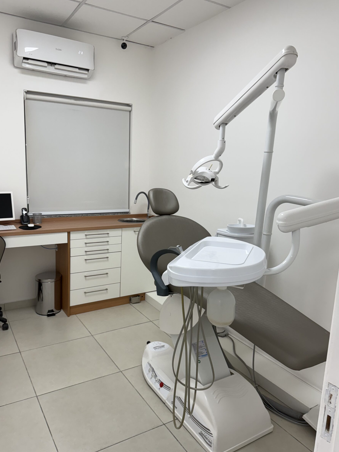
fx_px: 340
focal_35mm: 26
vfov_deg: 67.3
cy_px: 232
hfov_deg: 53.0
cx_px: 158
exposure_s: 1/120
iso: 100
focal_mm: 6.76
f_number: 1.78
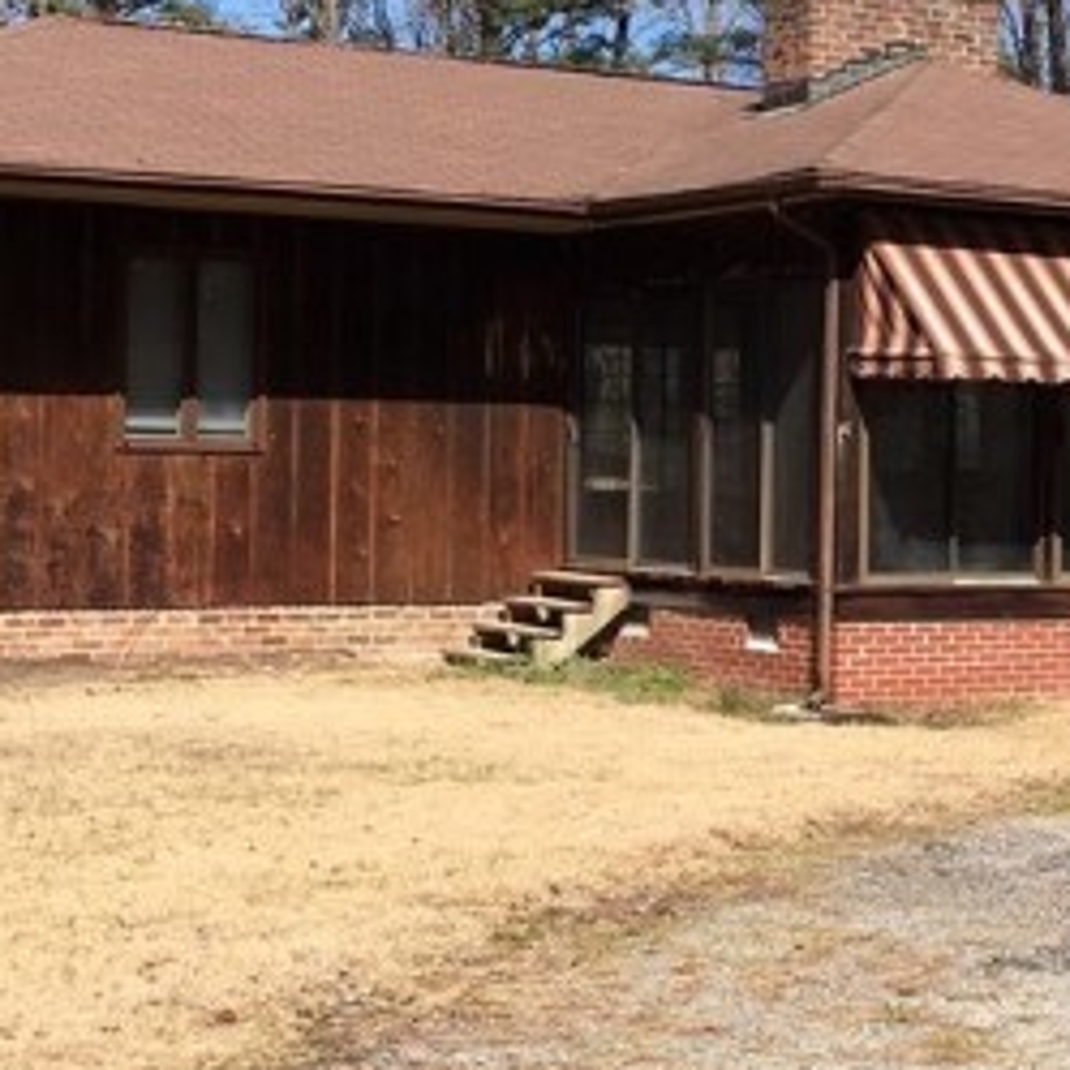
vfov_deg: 21.9
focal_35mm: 79
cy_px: 447
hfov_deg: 21.8
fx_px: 2763
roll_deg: +0.2
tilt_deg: -0.1
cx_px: 722
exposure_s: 1/1148
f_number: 2.2
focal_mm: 4.15
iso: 25
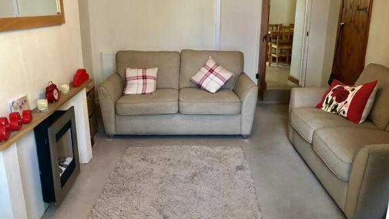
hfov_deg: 62.6
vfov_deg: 37.6
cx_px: 192
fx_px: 320
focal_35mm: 31
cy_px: 86
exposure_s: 1/17
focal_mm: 3.99
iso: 80
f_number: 1.8
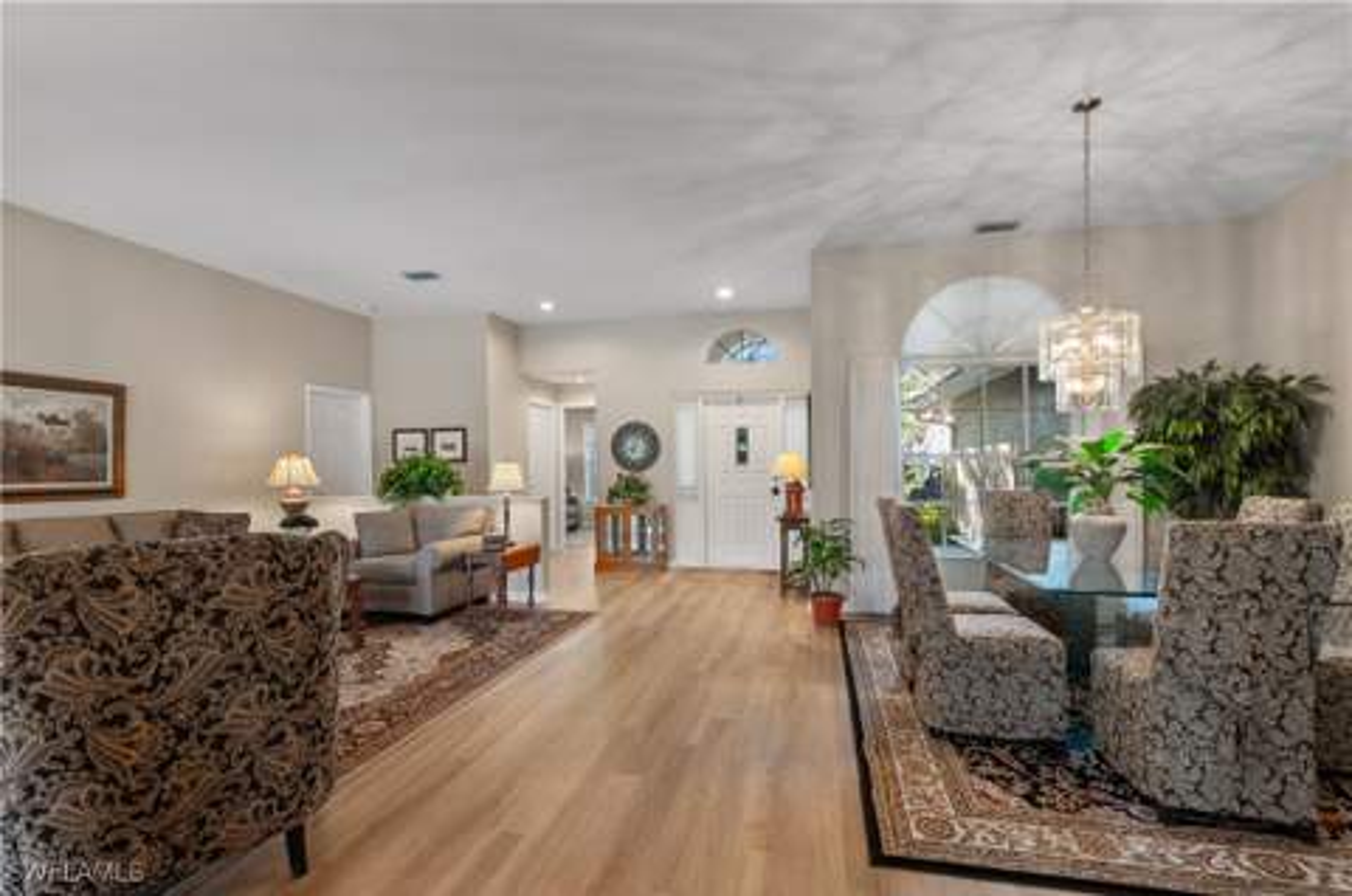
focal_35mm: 15
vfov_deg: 77.1
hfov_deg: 100.5
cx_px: 676
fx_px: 562
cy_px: 448
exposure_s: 1/1.67
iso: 200
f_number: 8
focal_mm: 10
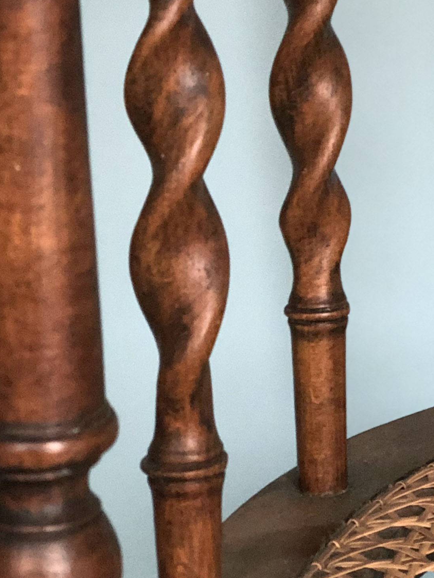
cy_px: -29
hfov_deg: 10.2
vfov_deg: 13.5
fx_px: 2407
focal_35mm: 144
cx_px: 491
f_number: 2.4
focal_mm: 6
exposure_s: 1/15
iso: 160
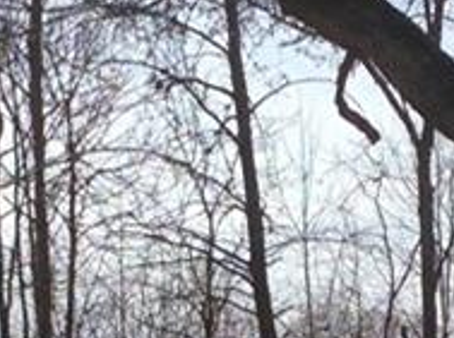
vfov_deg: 8.4
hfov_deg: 11.4
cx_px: 286
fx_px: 2265
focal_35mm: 173
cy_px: 479
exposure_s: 1/2387
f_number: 2.4
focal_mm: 3.3
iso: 32
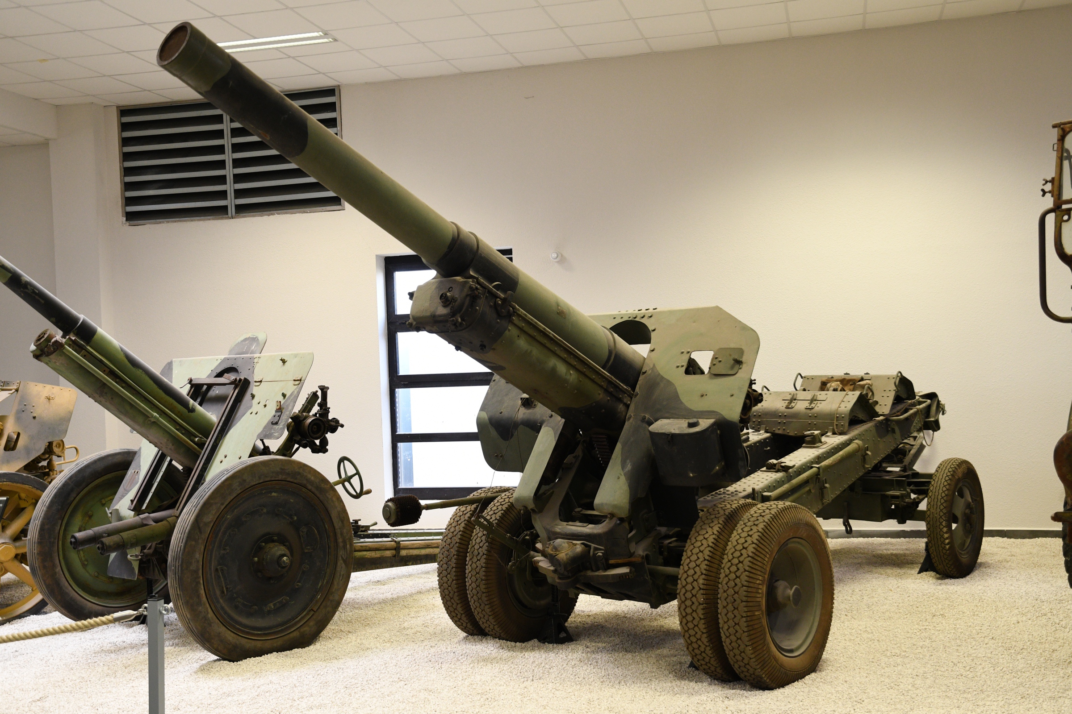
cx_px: 536
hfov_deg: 49.6
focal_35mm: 39
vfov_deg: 34.2
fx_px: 1161
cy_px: 357
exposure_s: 1/80
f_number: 4.5
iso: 1000
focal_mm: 26
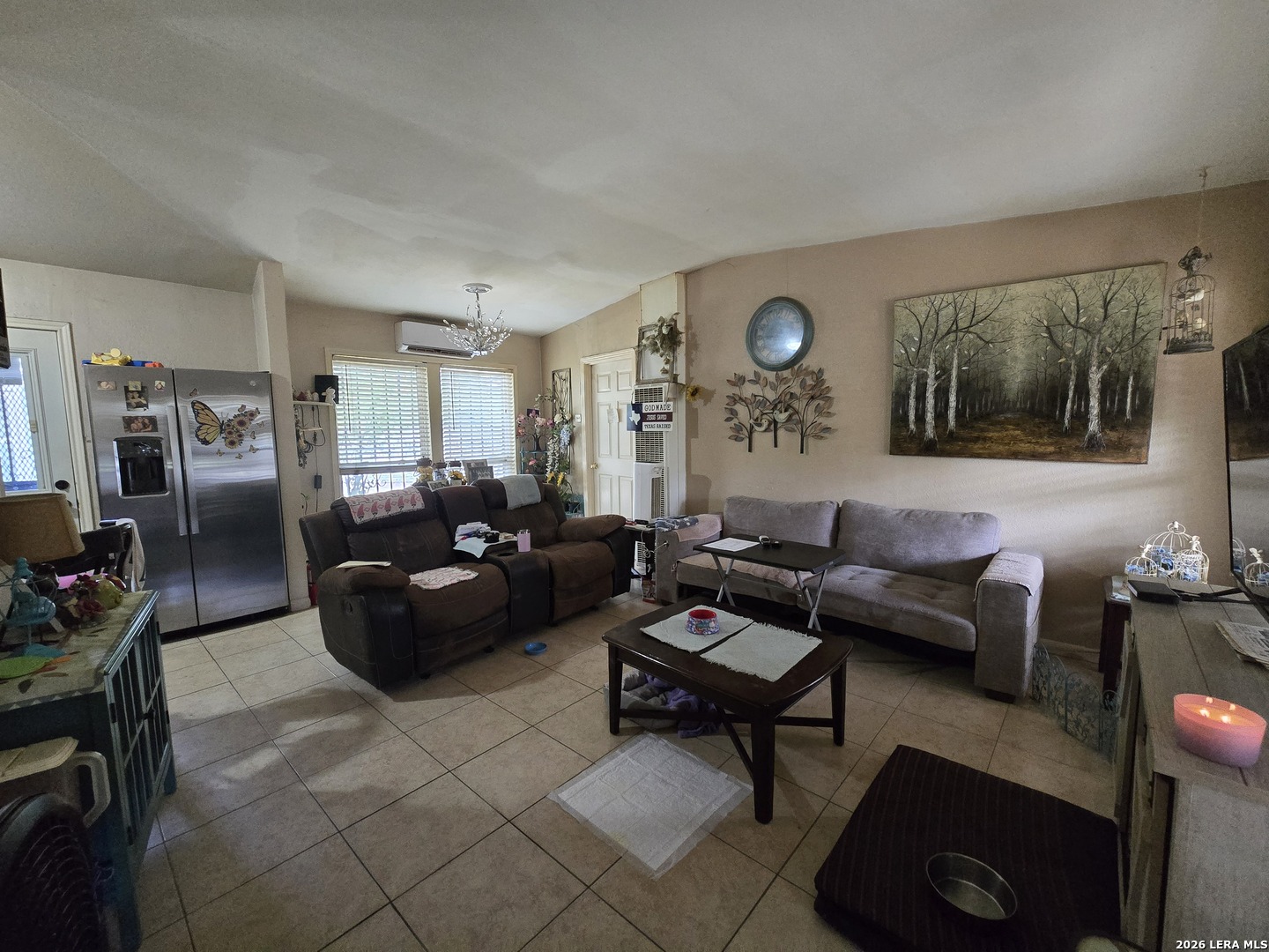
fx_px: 477
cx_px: 634
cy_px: 476
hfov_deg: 106.2
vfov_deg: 89.9
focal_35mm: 13
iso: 800
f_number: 2.2
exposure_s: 1/60
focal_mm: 2.2
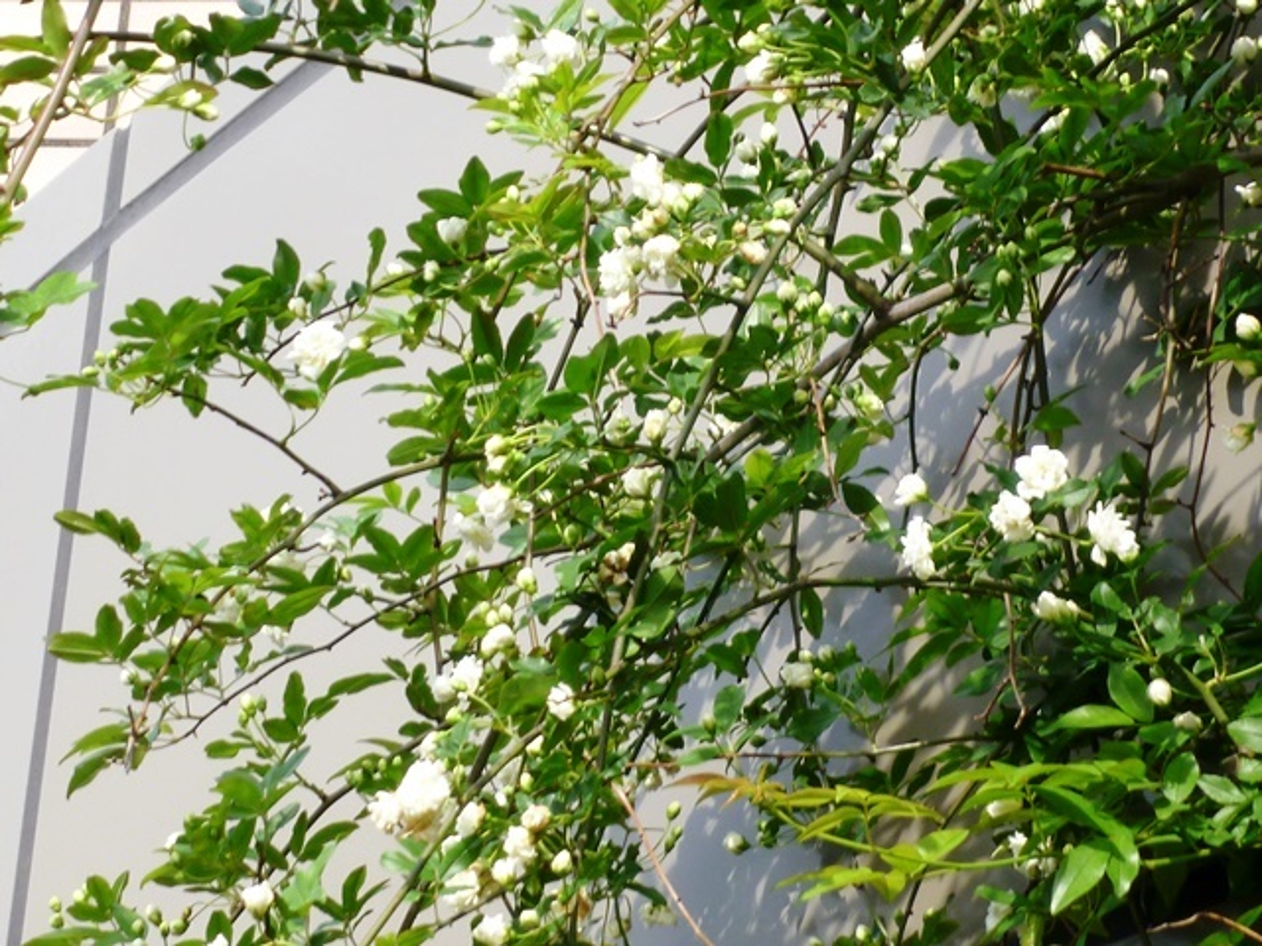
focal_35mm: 162
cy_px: 473
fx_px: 5906
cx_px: 631
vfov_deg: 9.2
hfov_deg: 12.2
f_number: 5.9
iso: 100
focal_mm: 22.5
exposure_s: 1/125
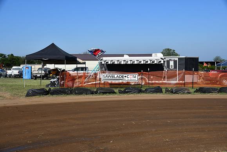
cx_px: 114
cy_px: 76
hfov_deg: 41.1
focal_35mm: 48
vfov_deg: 28.1
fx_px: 303
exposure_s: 1/320
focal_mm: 32
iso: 100
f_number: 9
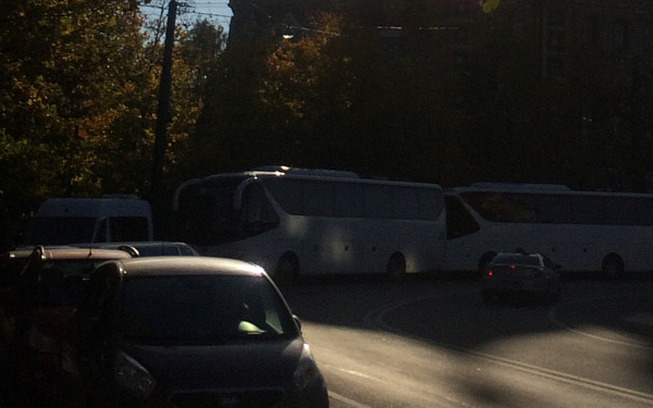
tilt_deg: +15.4
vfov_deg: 14.9
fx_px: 1459
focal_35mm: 82
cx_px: 485
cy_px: -174
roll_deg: -0.2
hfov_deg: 25.0
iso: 40
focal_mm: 4.15
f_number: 2.2
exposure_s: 1/10309
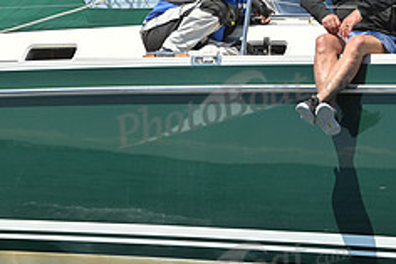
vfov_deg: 5.6
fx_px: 2704
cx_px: 30
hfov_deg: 8.3
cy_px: 41
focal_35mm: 246
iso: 320
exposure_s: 1/1000
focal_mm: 100
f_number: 9
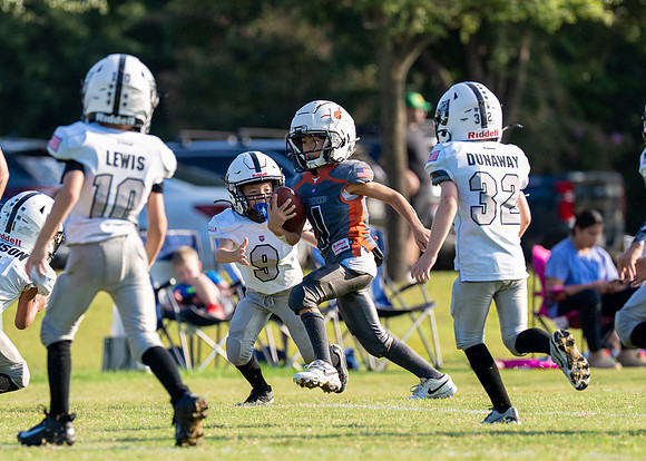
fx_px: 8515
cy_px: 252
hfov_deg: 4.3
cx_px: 306
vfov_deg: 3.1
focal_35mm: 464
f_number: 2.8
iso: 320
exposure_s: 1/3200
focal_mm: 200
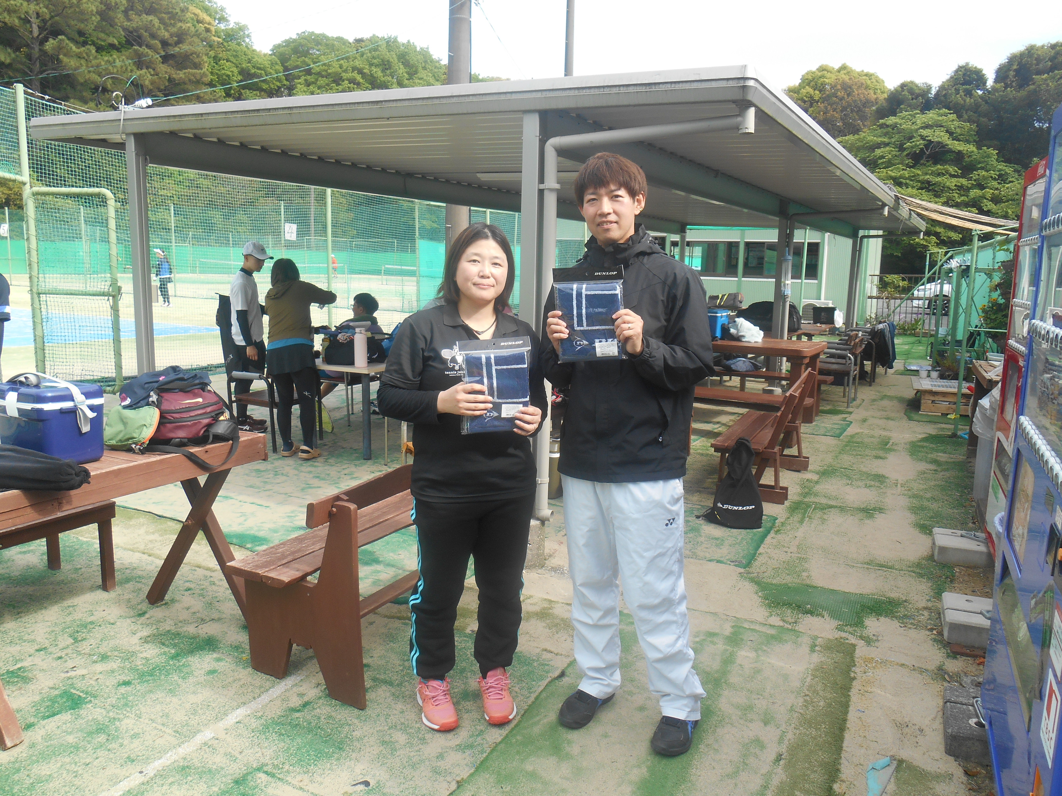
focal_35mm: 26
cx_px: 531
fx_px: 798
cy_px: 398
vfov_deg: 53.1
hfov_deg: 67.3
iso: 80
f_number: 3.4
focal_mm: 4.7
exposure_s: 1/250
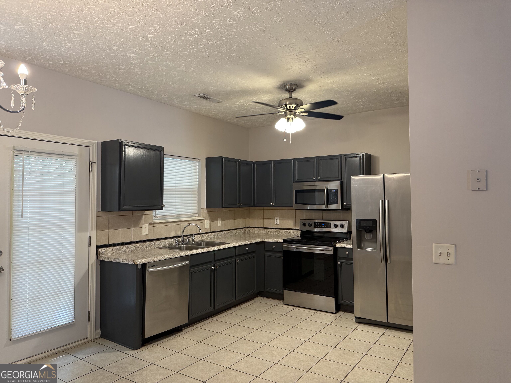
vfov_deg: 56.8
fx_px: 354
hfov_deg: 71.6
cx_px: 256
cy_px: 192
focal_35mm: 24
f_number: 1.78
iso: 160
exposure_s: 1/60
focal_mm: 6.76
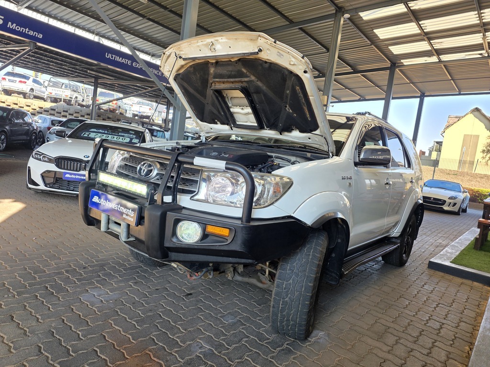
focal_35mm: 23
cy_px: 184
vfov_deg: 58.9
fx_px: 326
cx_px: 245
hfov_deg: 73.9
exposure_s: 1/180
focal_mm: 6.25
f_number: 1.7
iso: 40
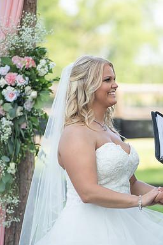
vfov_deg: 6.8
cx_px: 169
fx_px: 2051
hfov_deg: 4.5
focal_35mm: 302
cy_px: 123
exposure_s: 1/640
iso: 320
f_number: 4
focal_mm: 200
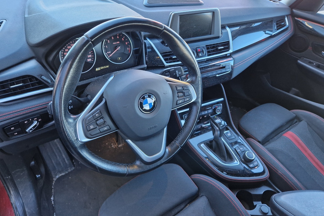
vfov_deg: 53.1
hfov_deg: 73.7
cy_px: 103
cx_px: 162
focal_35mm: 24
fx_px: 216
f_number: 1.8
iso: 200
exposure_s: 1/100
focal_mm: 5.4
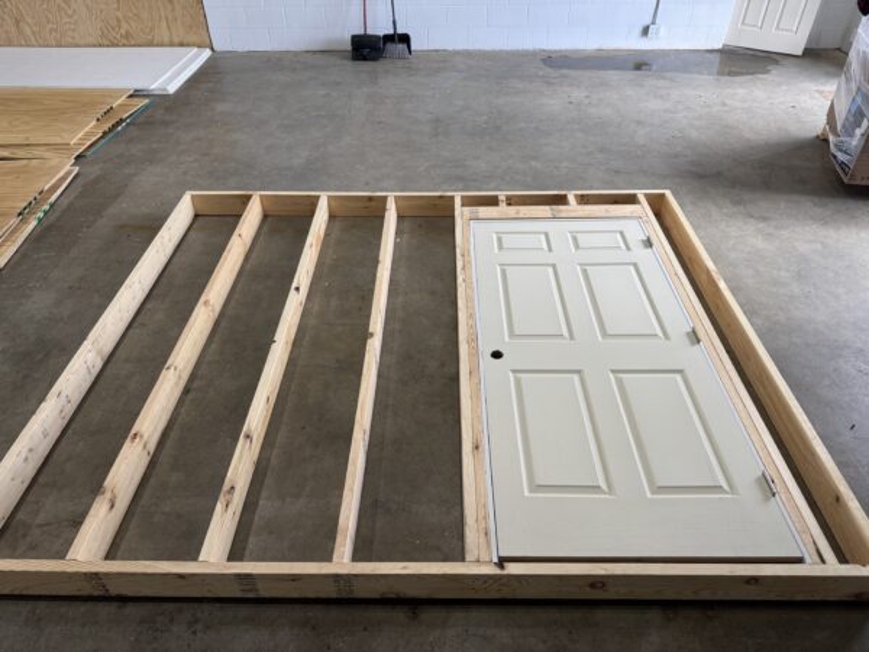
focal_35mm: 24
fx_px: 602
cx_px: 434
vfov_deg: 56.8
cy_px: 326
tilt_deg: -41.2
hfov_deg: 71.6
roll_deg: +0.5
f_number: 1.78
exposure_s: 1/120
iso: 125
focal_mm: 6.76
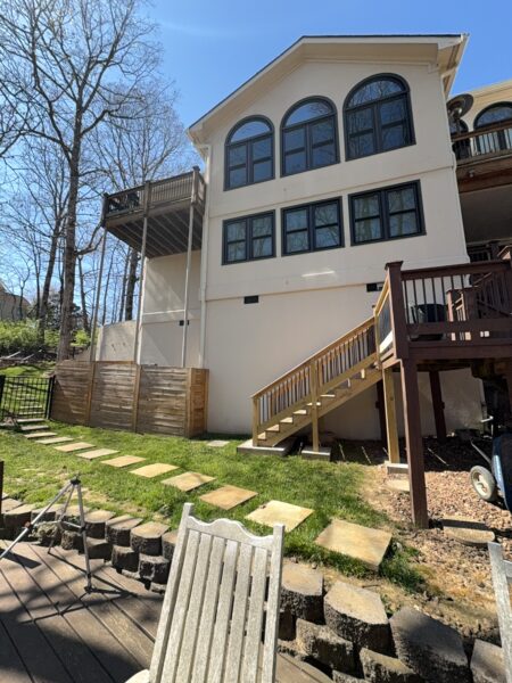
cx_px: 256
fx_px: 276
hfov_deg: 85.7
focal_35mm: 14
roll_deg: -1.4
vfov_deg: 102.1
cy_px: 342
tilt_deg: +7.6
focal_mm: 2.22
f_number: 2.2
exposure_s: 1/331
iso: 16
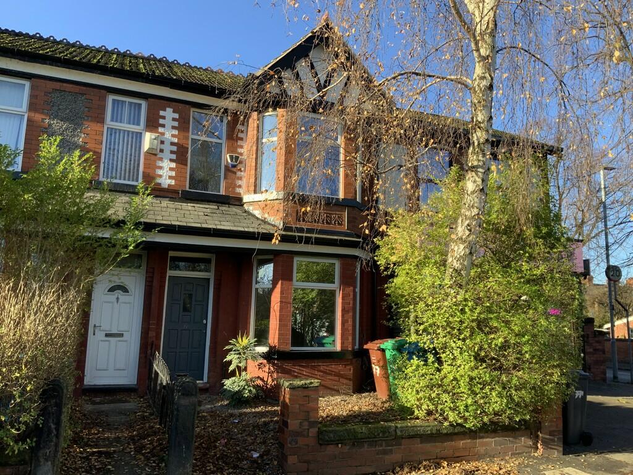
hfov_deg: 61.7
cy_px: 238
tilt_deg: +9.4
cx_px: 316
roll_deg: -1.4
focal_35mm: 29
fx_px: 530
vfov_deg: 48.2
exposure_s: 1/425
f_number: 1.8
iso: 16
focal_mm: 3
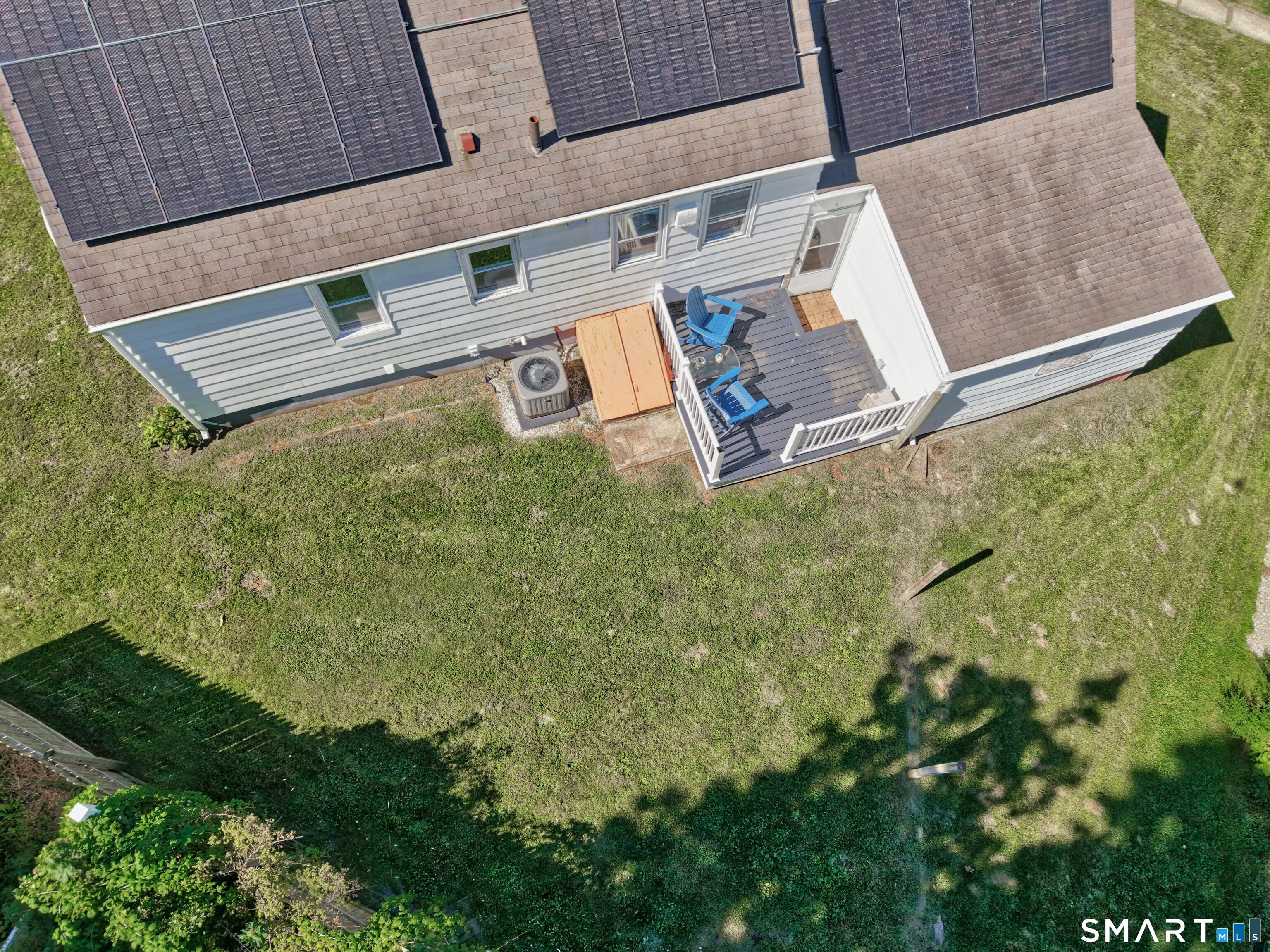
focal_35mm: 24
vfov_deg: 56.8
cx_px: 635
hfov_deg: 71.6
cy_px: 476
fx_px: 881
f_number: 1.8
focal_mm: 8.7
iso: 200
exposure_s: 1/1000
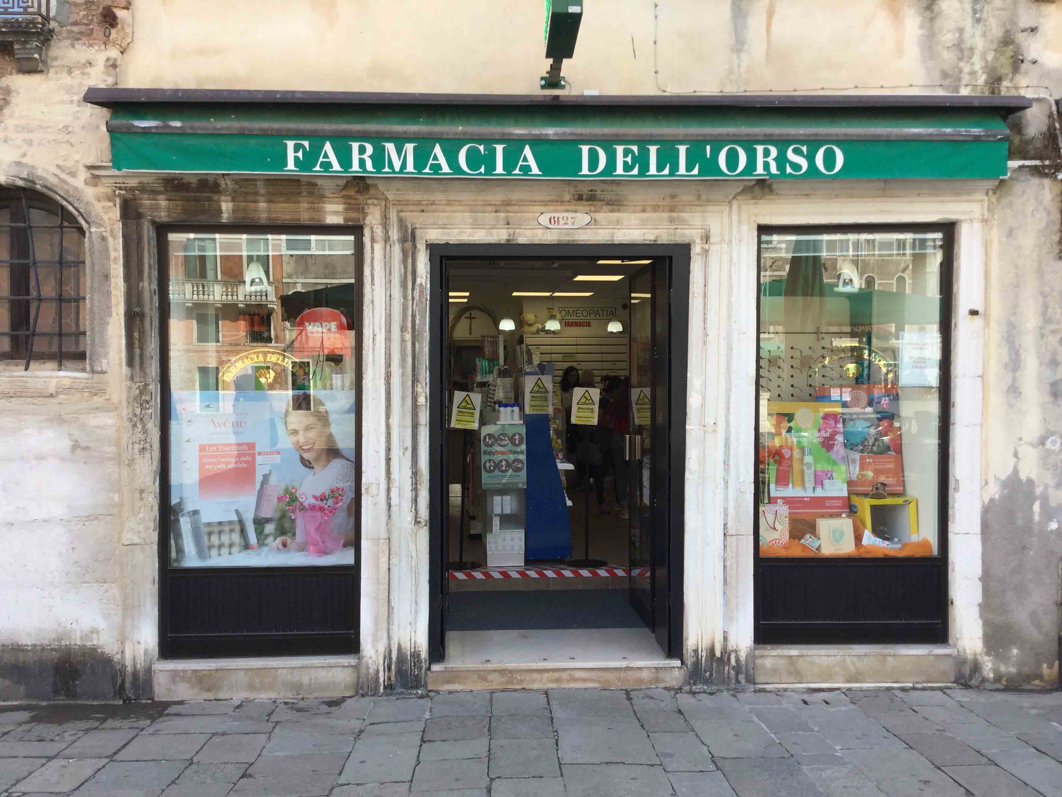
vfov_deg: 45.4
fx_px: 951
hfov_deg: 58.4
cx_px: 531
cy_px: 398
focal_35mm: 31
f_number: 2.4
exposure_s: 1/251
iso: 25
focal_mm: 3.3
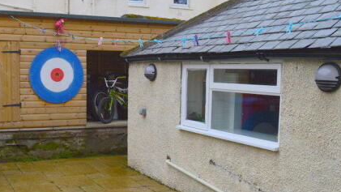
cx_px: 104
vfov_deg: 27.1
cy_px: 115
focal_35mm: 44
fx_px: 398
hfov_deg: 45.4
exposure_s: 1/250
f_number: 10
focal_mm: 18
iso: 400
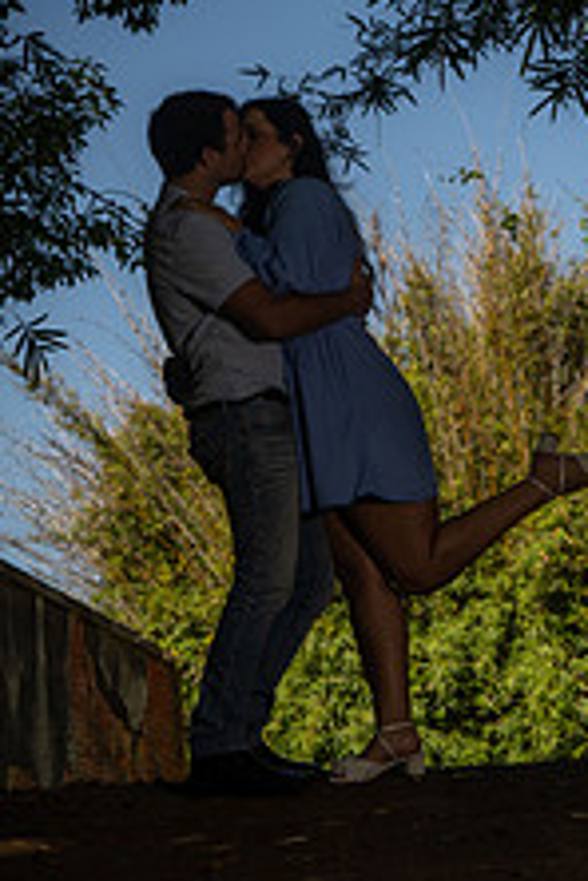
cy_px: 405
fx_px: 4875
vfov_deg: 10.3
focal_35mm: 199
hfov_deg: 6.9
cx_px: 373
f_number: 10
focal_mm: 98
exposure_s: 1/125
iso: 100
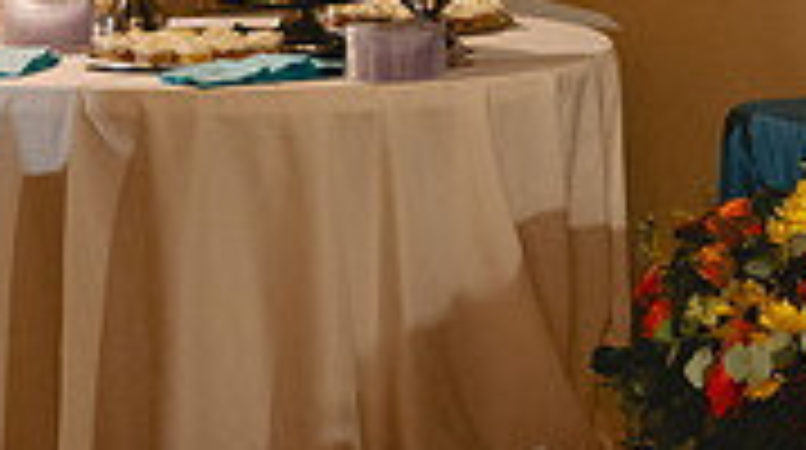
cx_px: 1274
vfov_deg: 6.8
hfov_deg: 11.6
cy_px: 38
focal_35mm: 177
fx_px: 3777
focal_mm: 52
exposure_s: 1/100
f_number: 2.8
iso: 3200
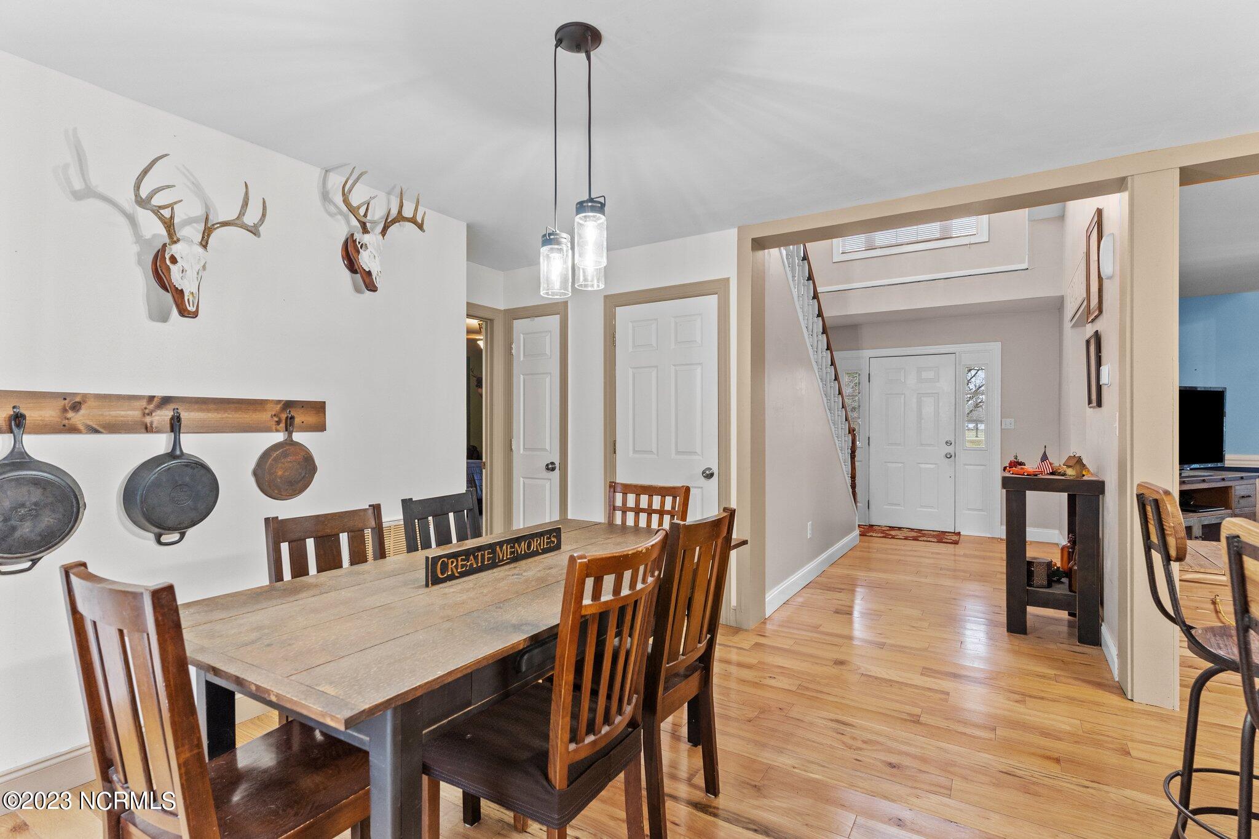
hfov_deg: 93.3
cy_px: 420
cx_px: 630
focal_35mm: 17
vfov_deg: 70.4
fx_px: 594
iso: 1000
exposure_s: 1/5
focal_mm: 17
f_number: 5.6
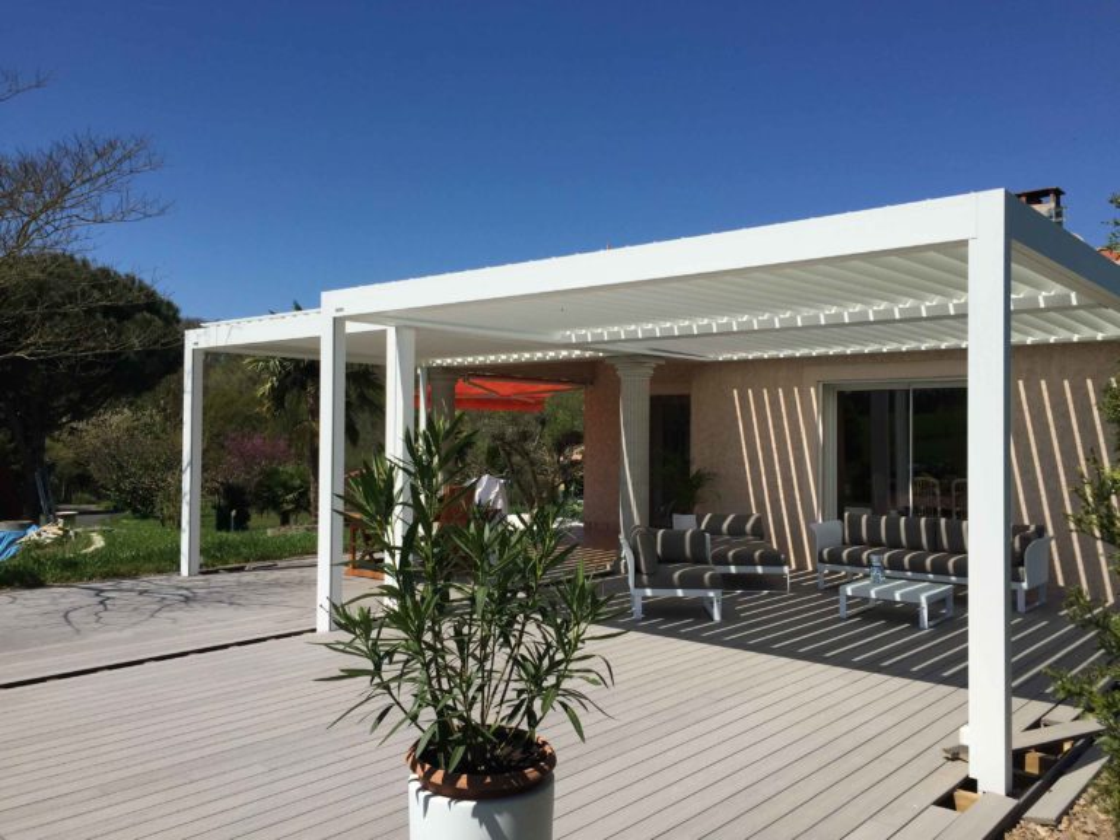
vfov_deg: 48.2
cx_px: 560
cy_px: 420
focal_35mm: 29
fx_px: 938
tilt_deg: -0.8
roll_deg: -0.7
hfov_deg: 61.7
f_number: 2.2
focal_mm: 4.15
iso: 32
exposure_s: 1/3968
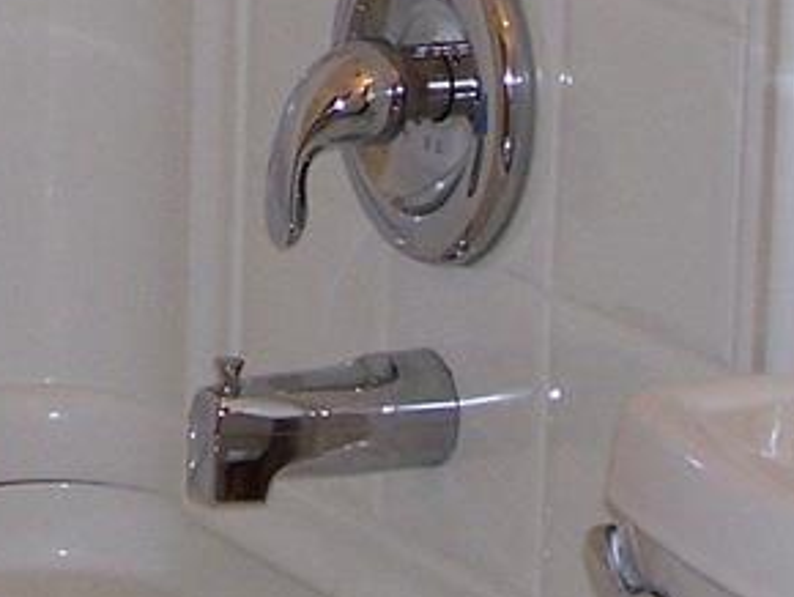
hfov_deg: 9.6
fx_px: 4683
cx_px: -38
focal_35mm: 204
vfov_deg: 7.2
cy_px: -66
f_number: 2.8
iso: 125
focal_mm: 7.8
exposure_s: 1/60
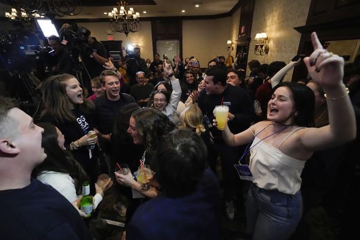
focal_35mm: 18
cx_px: 180
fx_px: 180
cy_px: 120
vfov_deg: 67.4
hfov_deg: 90.0
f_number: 5.6
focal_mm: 18
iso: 12800
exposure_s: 1/400
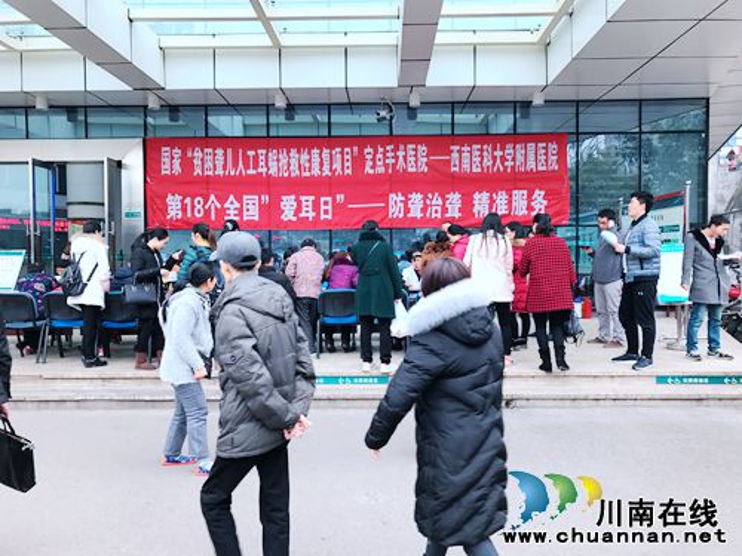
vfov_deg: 49.7
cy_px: 278
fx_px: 600
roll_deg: +0.5
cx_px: 371
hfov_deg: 63.4
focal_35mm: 28
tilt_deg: +1.0
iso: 32
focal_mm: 3.99
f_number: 1.8
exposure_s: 1/65
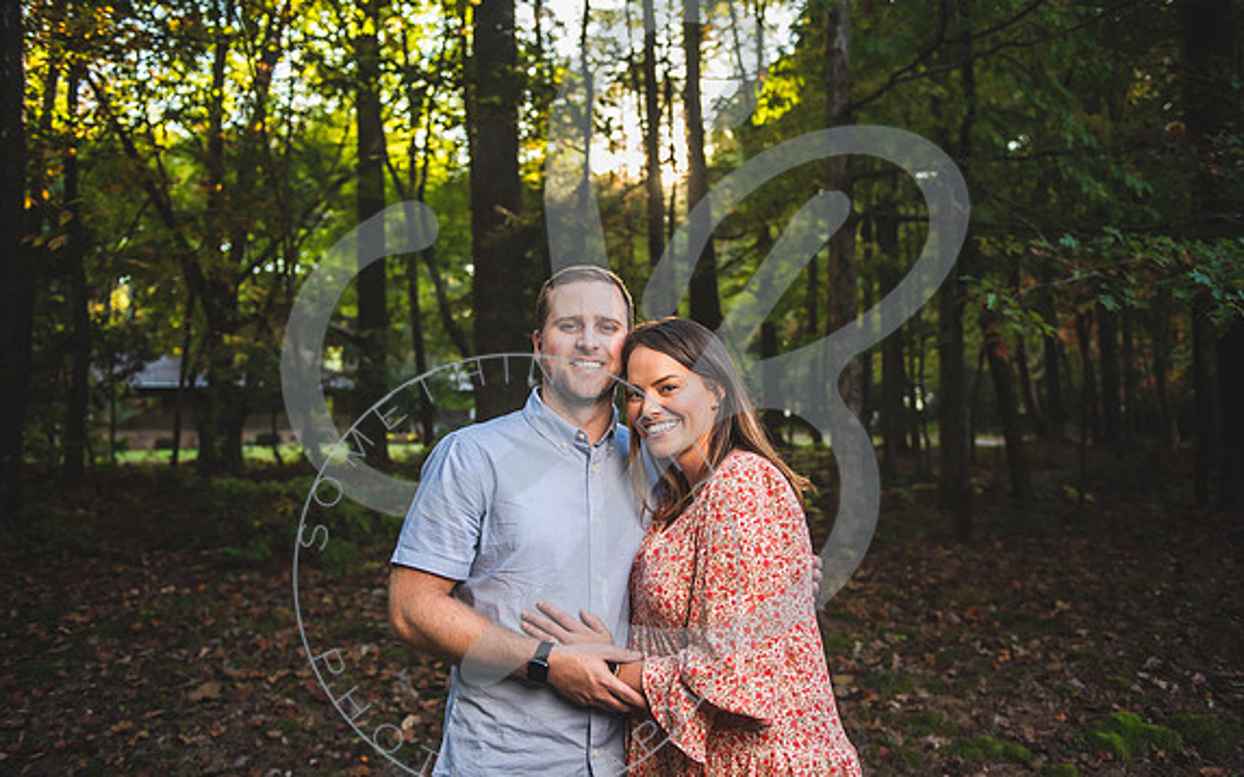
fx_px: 1119
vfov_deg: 38.3
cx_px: 625
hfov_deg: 58.1
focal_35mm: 33
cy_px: 394
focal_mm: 32
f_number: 2.8
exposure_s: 1/200
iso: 100
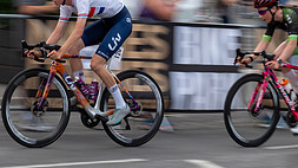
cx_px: 48
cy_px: -5
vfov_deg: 6.2
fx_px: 1548
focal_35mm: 196
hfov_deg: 11.0
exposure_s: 1/100
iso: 500
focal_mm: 74
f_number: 10
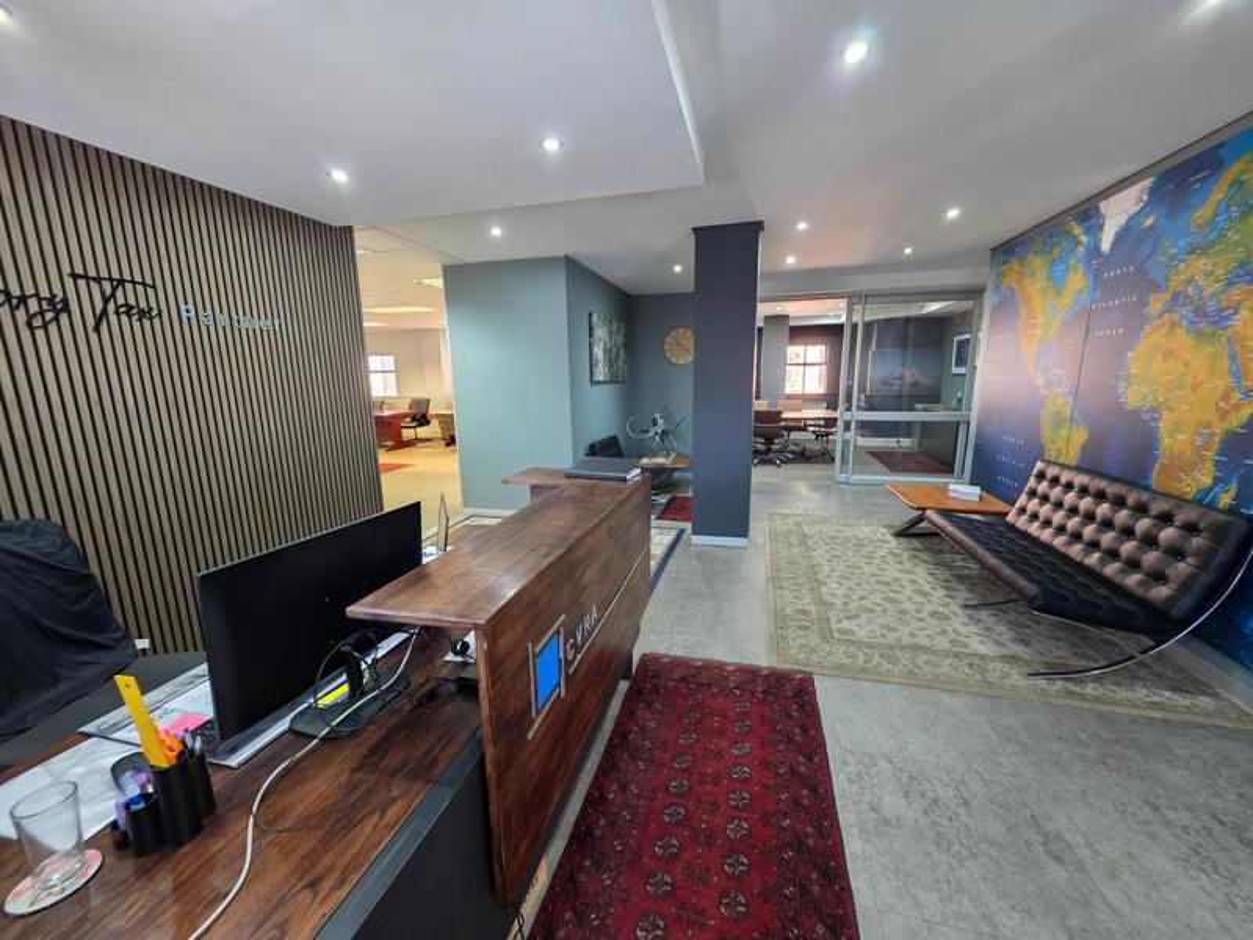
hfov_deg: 106.2
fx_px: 471
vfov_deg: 89.9
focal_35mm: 13
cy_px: 470
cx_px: 626
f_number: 1.9
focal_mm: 2.2
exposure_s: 1/50
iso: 400
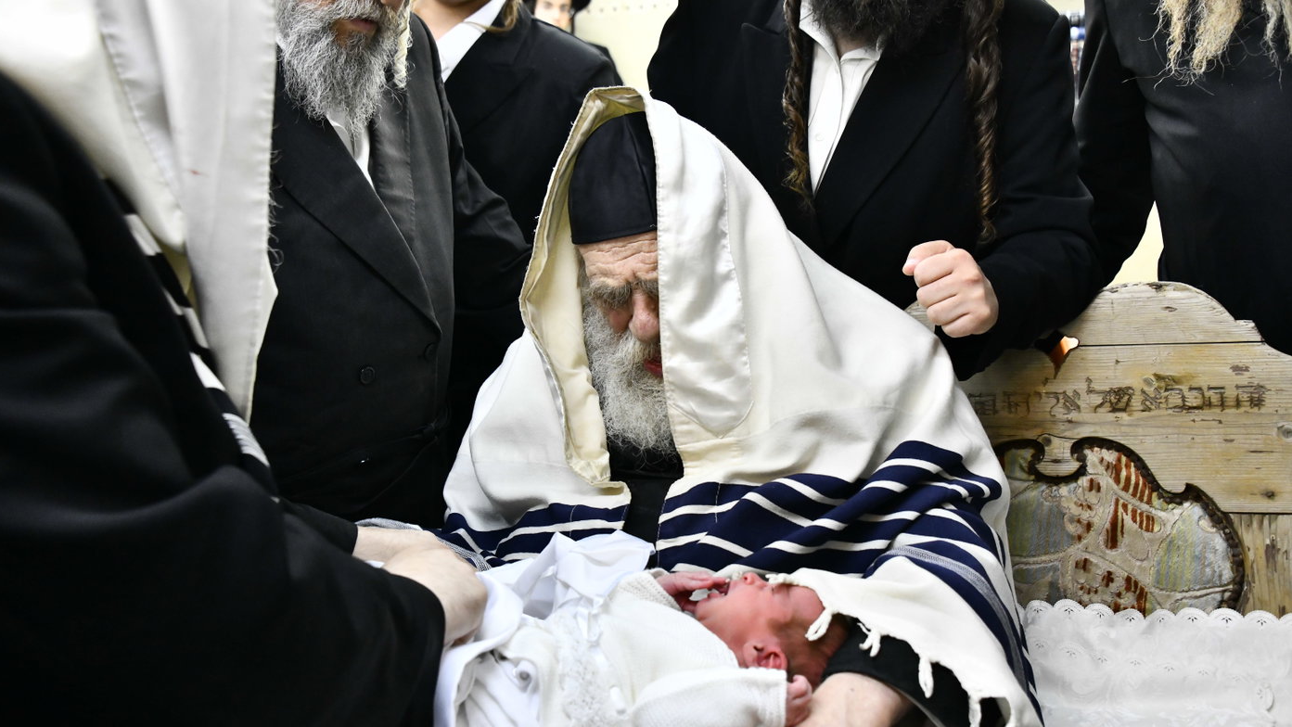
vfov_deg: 29.7
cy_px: 395
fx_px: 1371
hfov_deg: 50.5
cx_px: 644
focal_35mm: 40
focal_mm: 38
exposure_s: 1/250
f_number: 5.6
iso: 2500
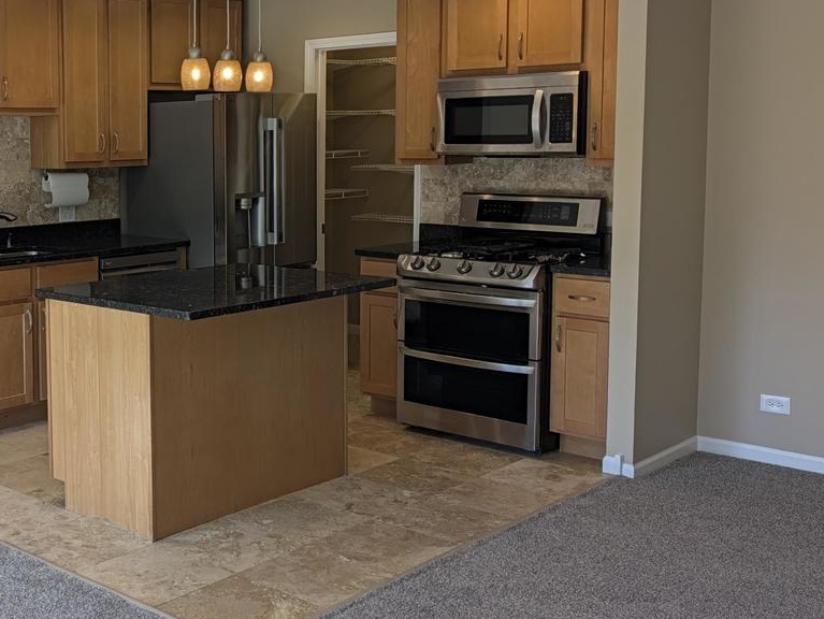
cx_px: 112
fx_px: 1072
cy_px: 250
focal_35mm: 45
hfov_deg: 39.6
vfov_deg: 32.1
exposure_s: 1/391
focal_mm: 6.9
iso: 23
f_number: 1.68
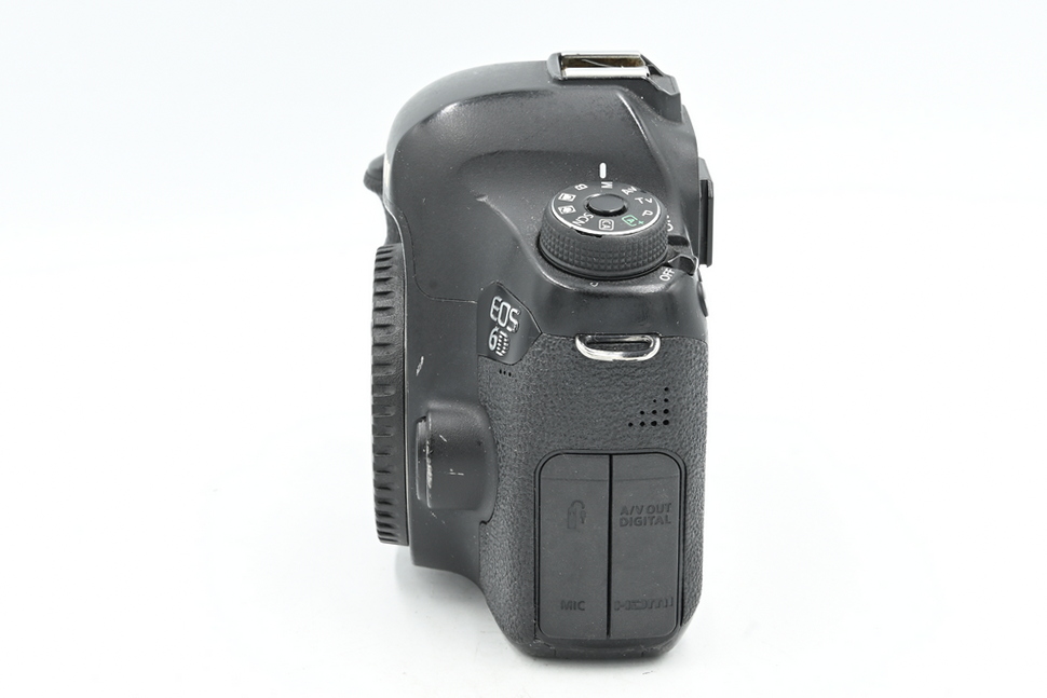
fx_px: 2298
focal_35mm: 79
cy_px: 349
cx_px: 524
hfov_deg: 25.7
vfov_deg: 17.3
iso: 200
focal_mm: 53
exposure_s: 1/15
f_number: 14
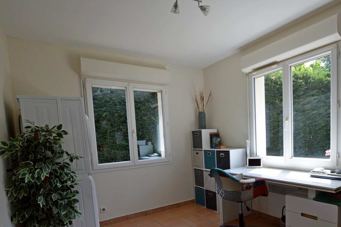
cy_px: 158
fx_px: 199
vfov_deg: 57.6
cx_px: 203
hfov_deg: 80.4
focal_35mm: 21
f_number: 5
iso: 100
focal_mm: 10
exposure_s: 1/100
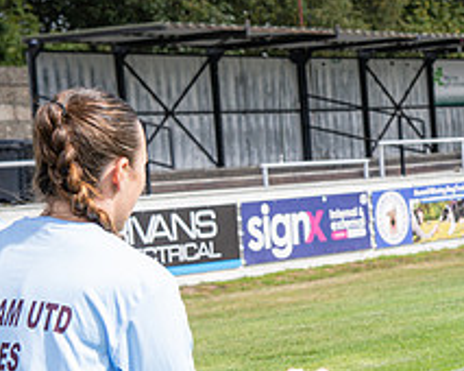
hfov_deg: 14.3
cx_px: 651
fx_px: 1756
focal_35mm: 128
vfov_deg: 11.9
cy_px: 355
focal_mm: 35
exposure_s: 1/800
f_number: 4
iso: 200
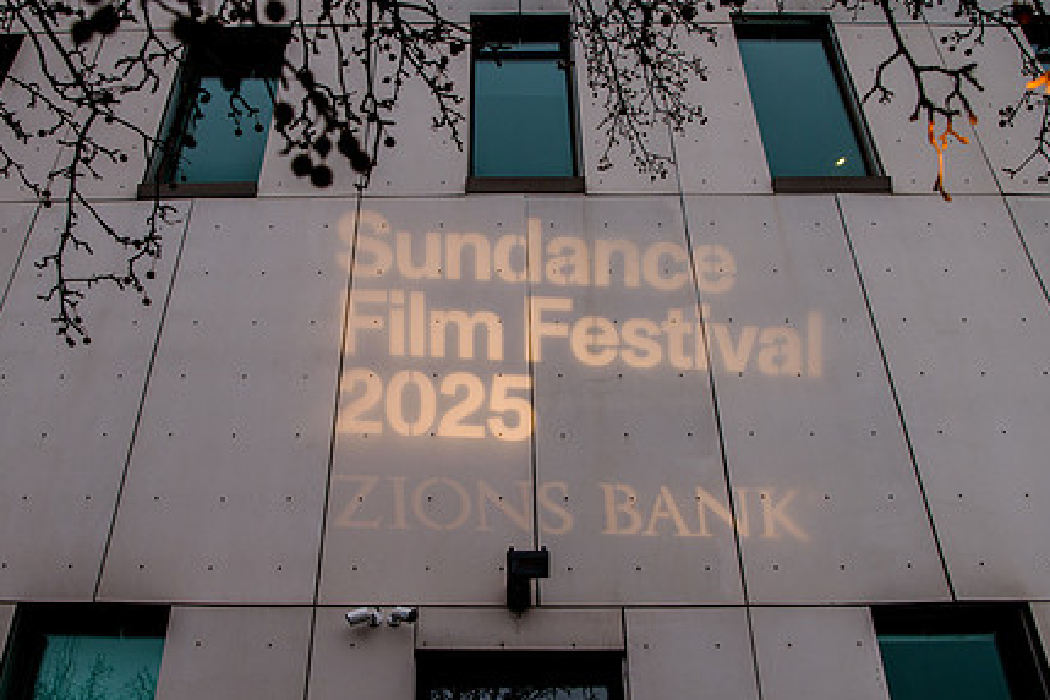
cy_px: 370
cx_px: 470
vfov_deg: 38.9
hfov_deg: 55.7
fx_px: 992
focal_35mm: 34
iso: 500
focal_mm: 24
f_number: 4.5
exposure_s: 1/500
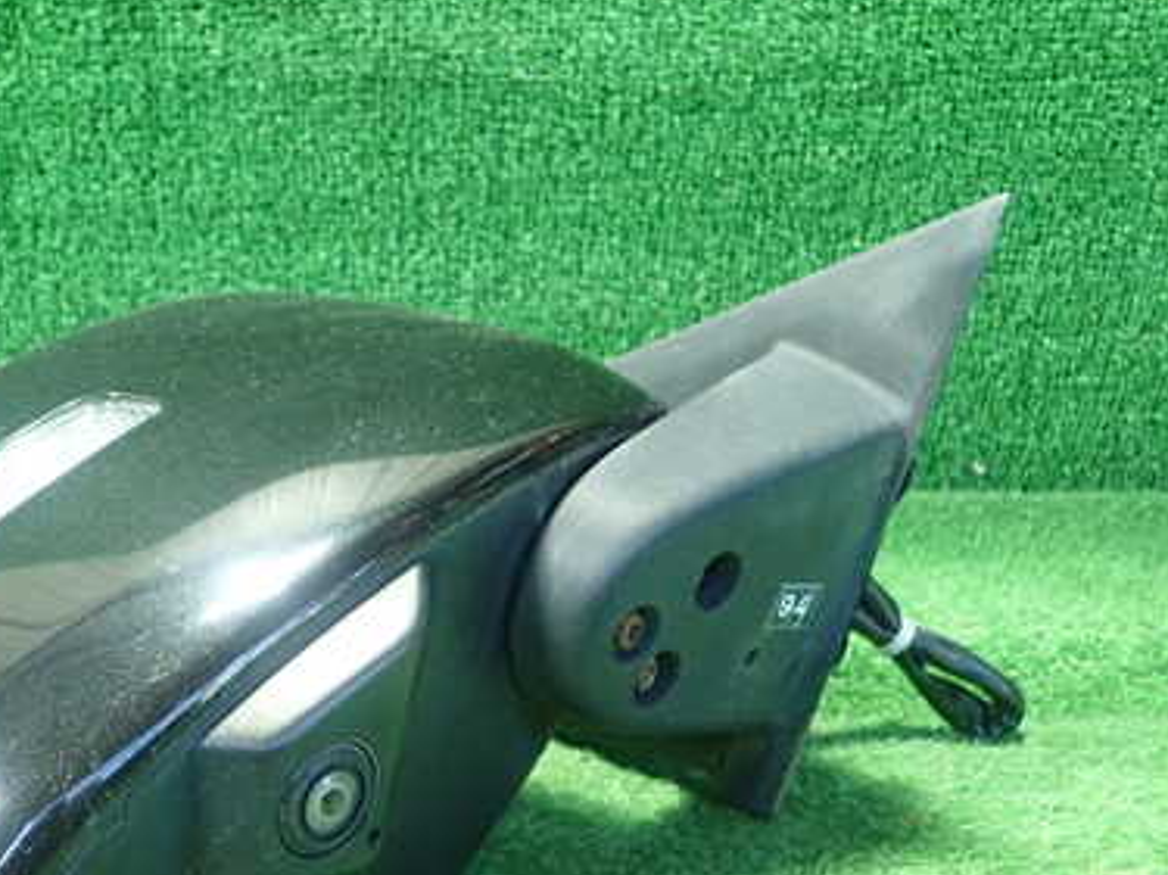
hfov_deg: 38.3
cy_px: 604
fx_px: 1619
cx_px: 243
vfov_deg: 30.0
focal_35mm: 48
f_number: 2.3
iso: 800
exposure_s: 1/60
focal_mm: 5.5
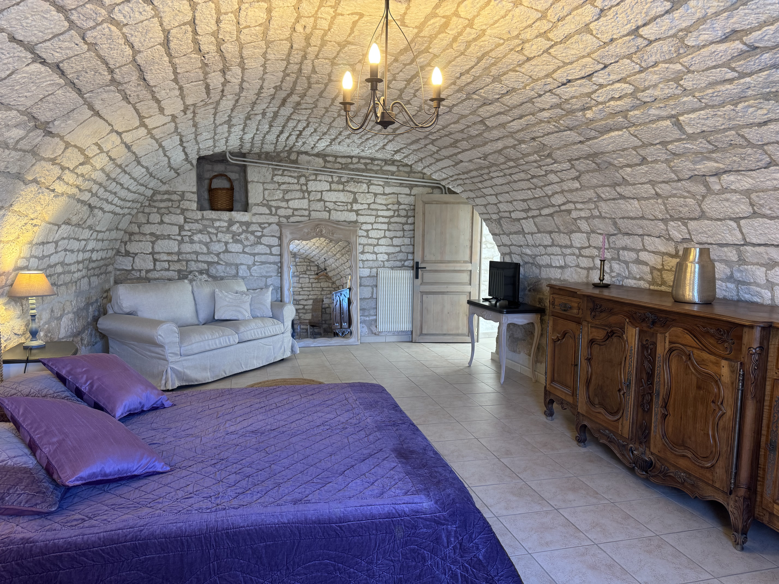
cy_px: 292
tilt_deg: -6.5
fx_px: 540
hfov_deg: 71.6
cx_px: 390
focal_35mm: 24
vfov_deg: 56.8
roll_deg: -1.3
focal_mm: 6.76
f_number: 1.78
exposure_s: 1/50
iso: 160
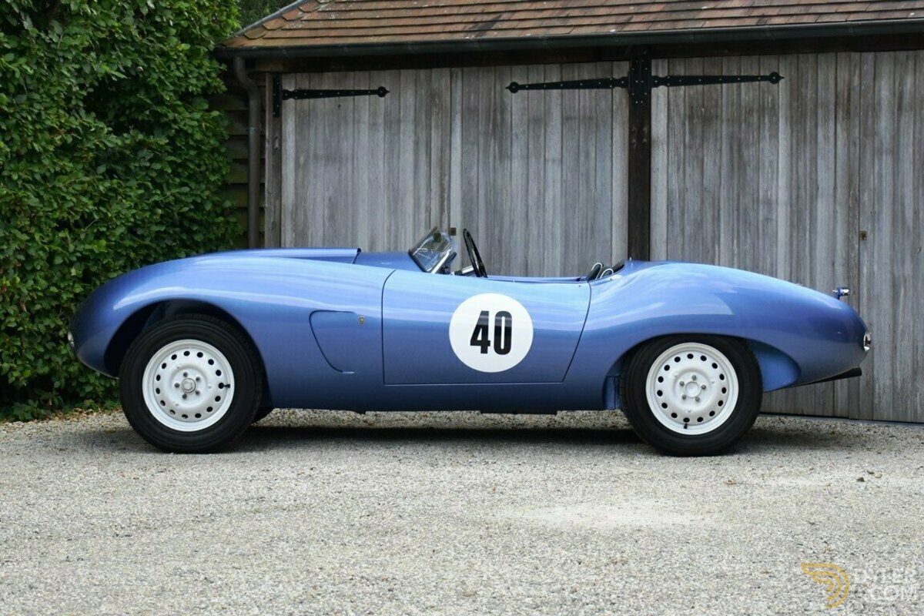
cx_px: 462
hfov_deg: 38.9
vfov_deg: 26.5
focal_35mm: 51
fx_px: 1309
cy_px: 308
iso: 400
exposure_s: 1/250
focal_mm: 34
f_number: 4.2
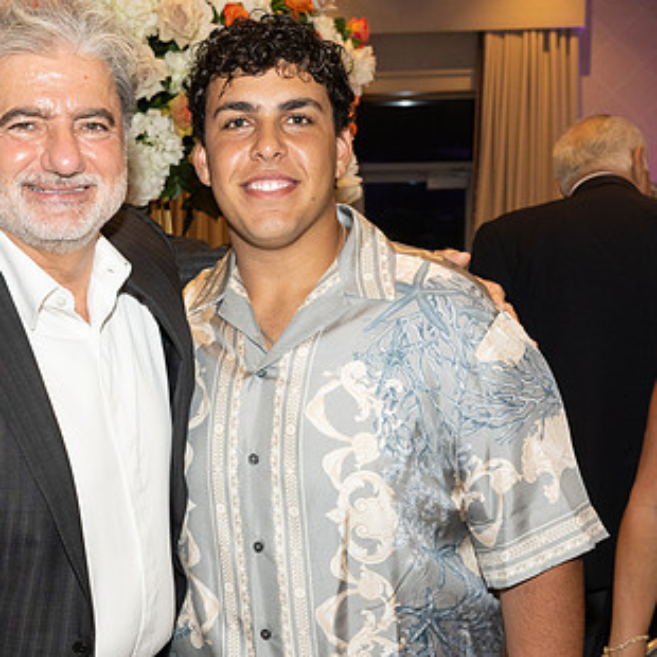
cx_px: 170
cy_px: 424
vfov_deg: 26.0
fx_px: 1417
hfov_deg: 25.8
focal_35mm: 66
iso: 800
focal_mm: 27.5
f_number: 5.6
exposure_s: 1/100
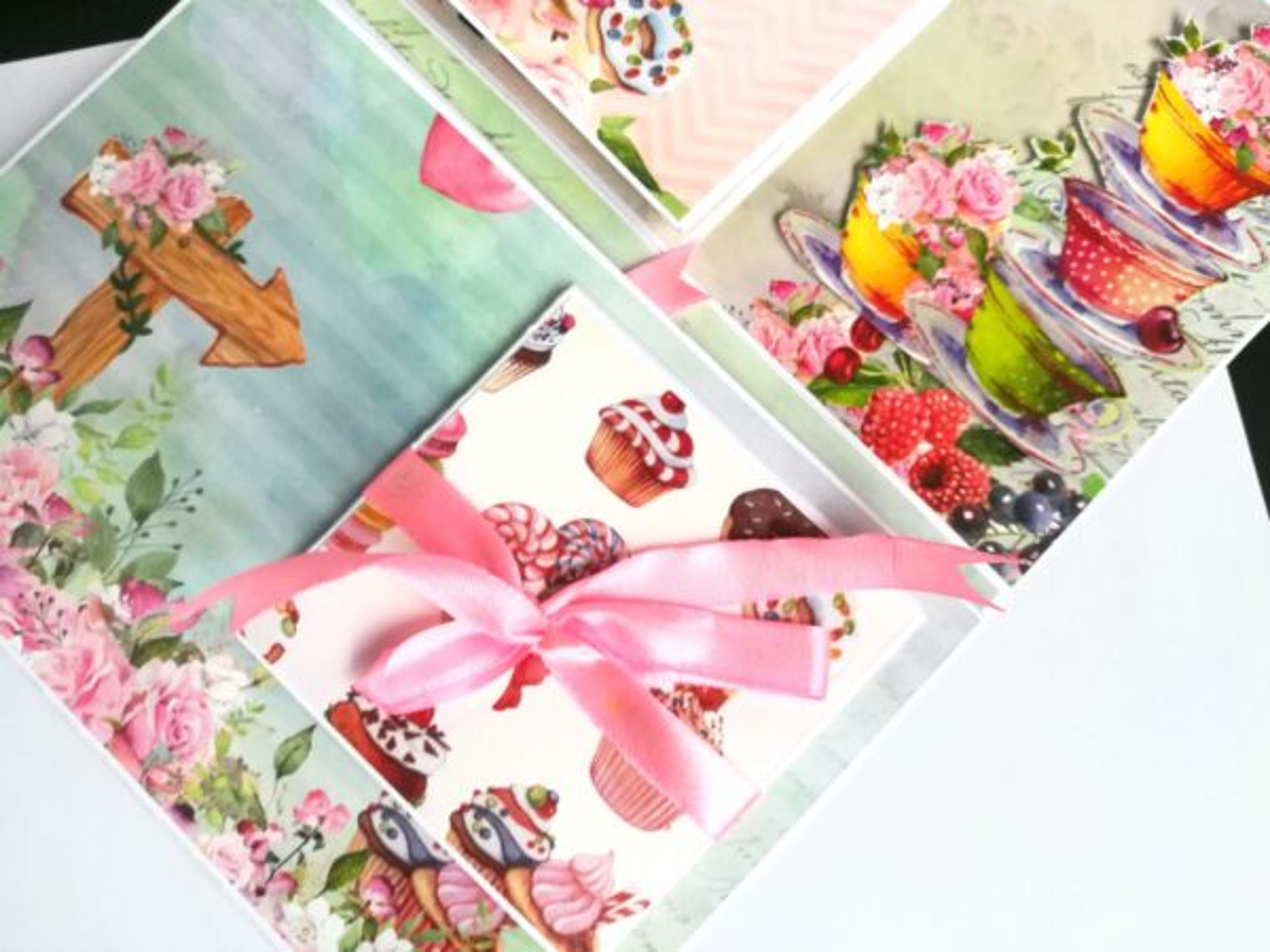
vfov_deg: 53.1
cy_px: 476
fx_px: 954
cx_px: 635
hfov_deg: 67.3
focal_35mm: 26
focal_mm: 3.83
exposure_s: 1/30
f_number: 2.2
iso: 160
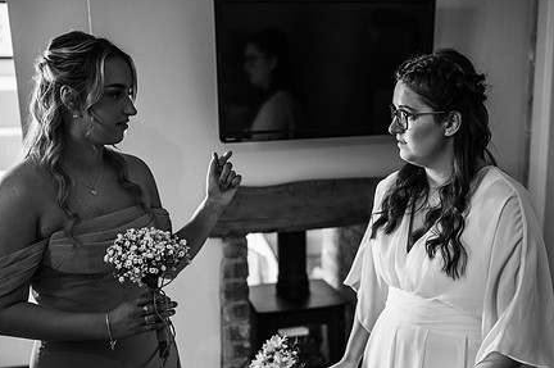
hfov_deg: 41.9
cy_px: 238
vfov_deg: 28.4
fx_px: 722
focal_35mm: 47
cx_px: 312
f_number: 2
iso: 1000
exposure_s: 1/200
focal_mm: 35
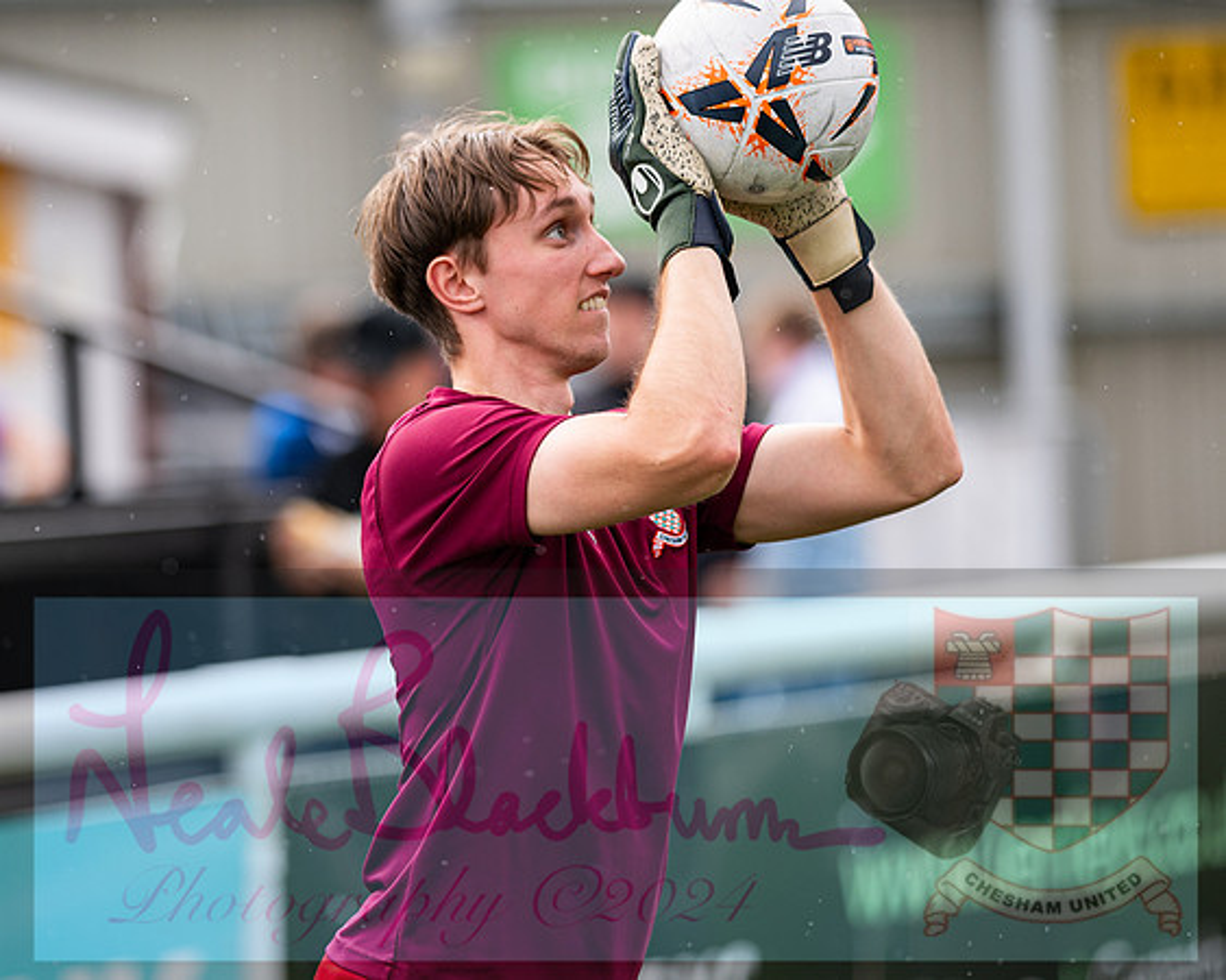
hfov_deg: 8.5
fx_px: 8252
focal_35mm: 227
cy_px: 490
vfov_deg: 6.8
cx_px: 544
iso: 200
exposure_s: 1/2500
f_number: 1.9
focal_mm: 135
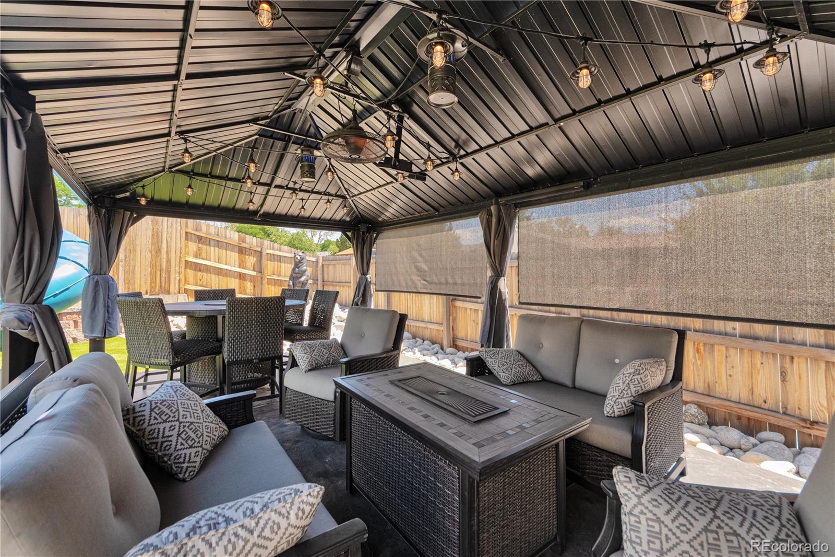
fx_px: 301
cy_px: 278
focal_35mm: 13
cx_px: 418
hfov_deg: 108.3
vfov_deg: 85.4
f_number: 8
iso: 320
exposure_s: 1/100
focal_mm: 9
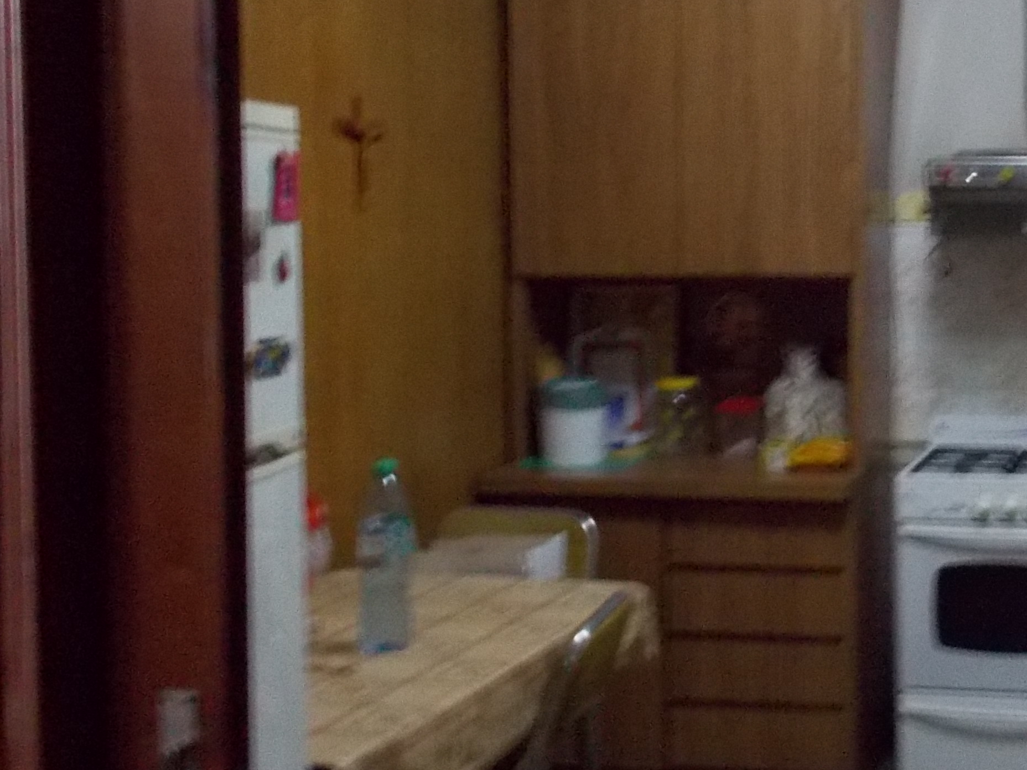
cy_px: 266
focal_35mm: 57
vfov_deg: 25.5
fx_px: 1691
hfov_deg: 32.5
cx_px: 876
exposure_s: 1/10
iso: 400
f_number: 3.3
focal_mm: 4.1
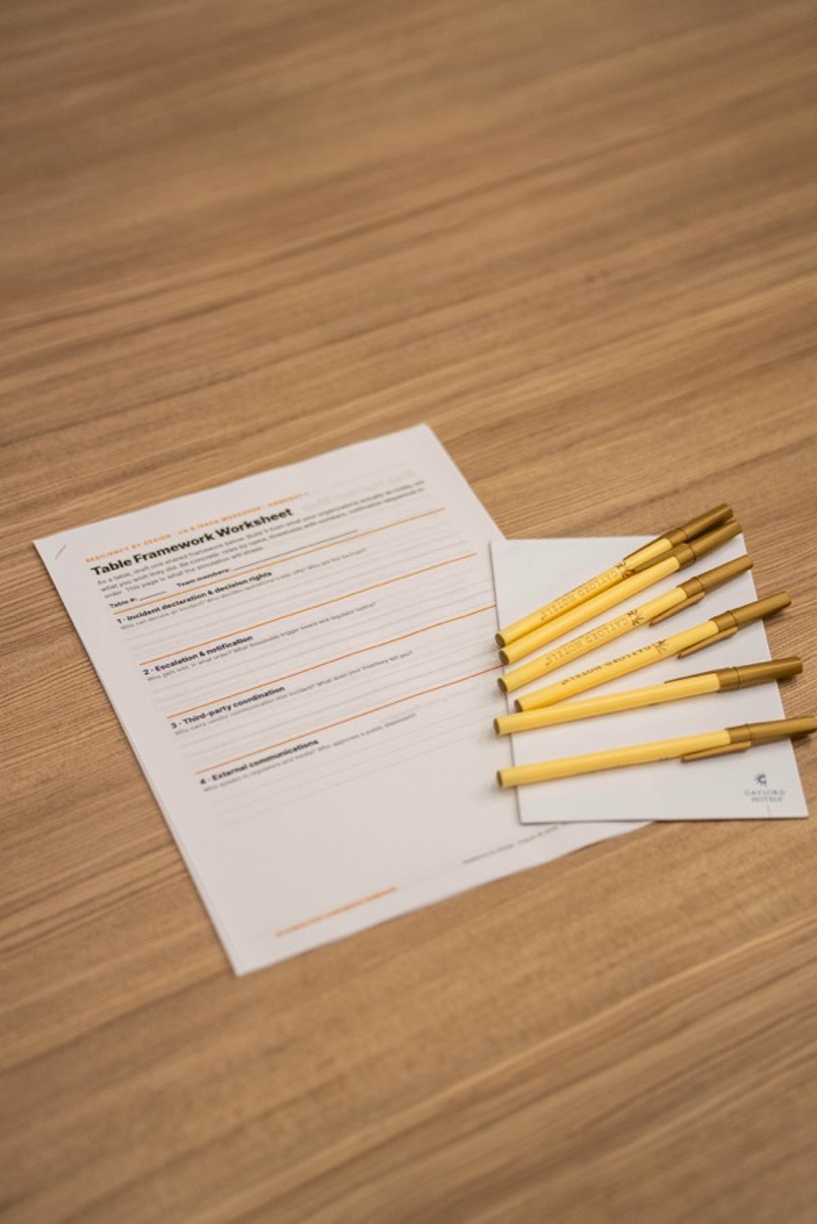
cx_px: 408
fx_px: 1972
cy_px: 612
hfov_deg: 23.4
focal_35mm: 58
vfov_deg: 34.5
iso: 2500
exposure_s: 1/800
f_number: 2.2
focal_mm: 58
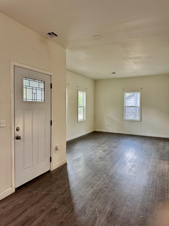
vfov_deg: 71.6
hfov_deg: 56.8
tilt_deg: -2.2
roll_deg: -0.4
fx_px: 156
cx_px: 84
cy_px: 113
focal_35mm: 24
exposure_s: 1/60
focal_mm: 6.76
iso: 160
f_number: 1.78
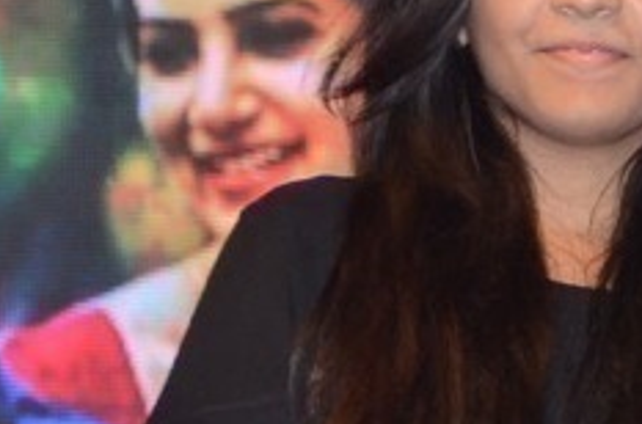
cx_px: 1251
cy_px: 472
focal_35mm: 758
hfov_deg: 2.7
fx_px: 13481
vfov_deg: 1.8
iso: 1000
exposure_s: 1/125
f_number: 5.6
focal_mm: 98
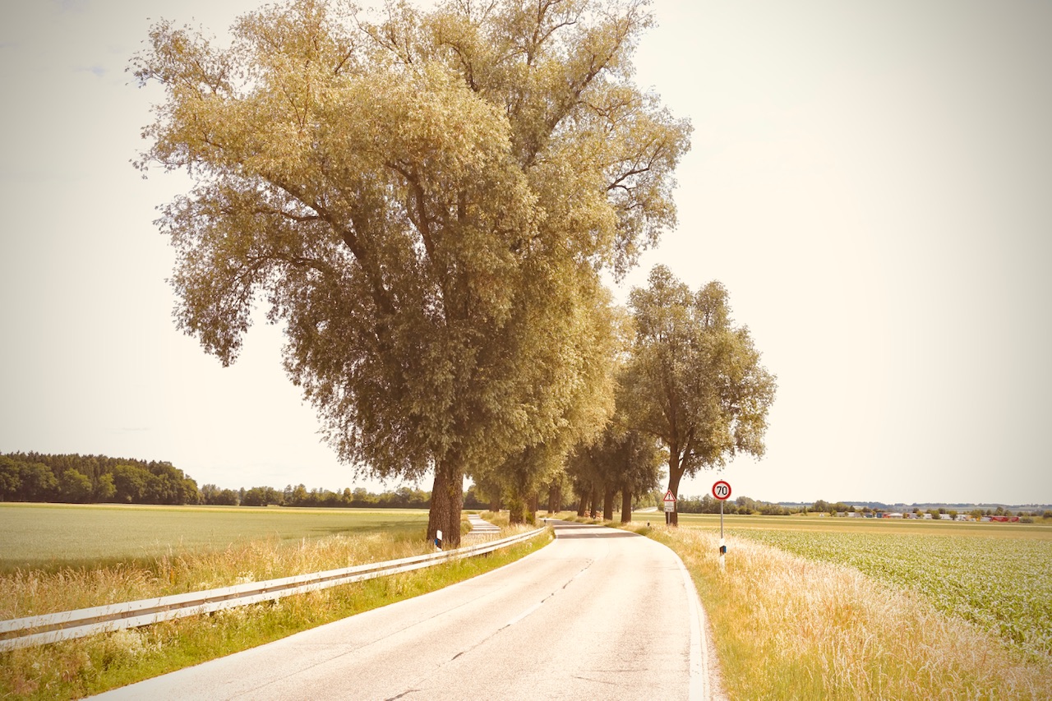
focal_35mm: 35
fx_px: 1023
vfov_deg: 37.8
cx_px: 526
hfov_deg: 54.4
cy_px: 350
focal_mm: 12.99
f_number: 5
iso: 125
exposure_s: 1/800
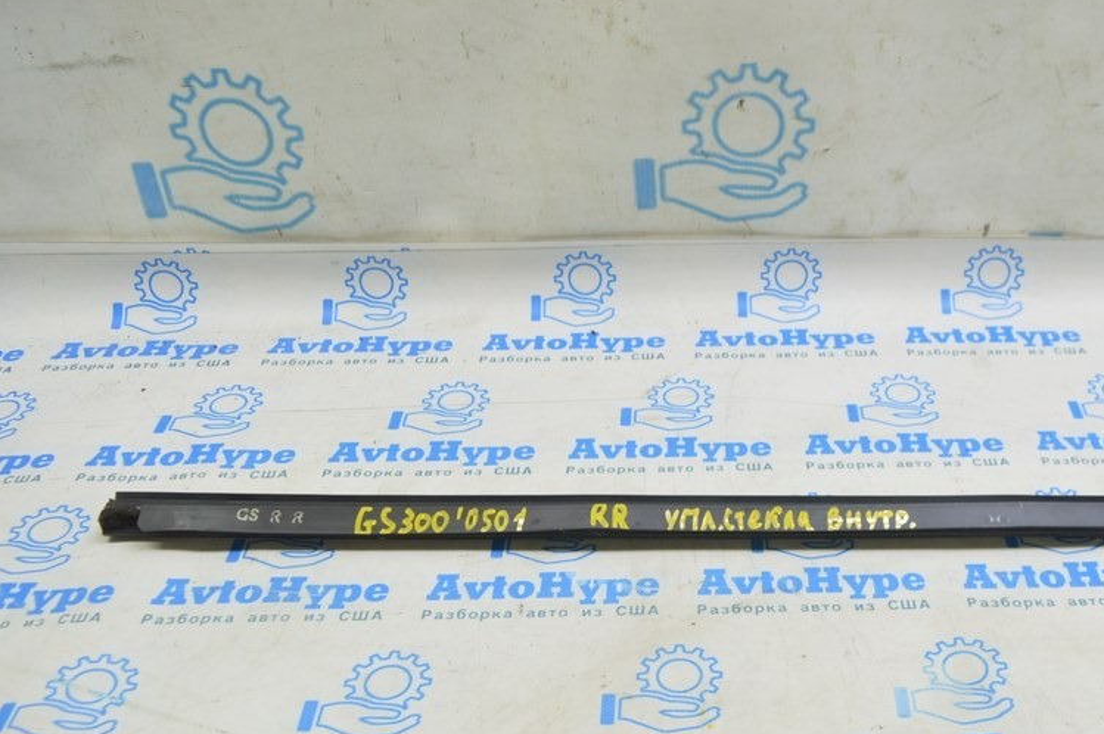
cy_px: 484
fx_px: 1256
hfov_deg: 46.5
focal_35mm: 41
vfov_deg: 32.3
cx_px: 753
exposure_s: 1/20
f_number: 5.6
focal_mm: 20
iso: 400
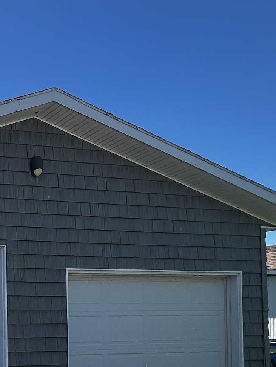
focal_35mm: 41
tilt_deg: +0.9
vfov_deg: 43.2
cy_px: 304
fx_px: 436
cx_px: -172
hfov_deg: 24.2
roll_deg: -0.1
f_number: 1.8
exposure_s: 1/809
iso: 32
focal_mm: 1.57
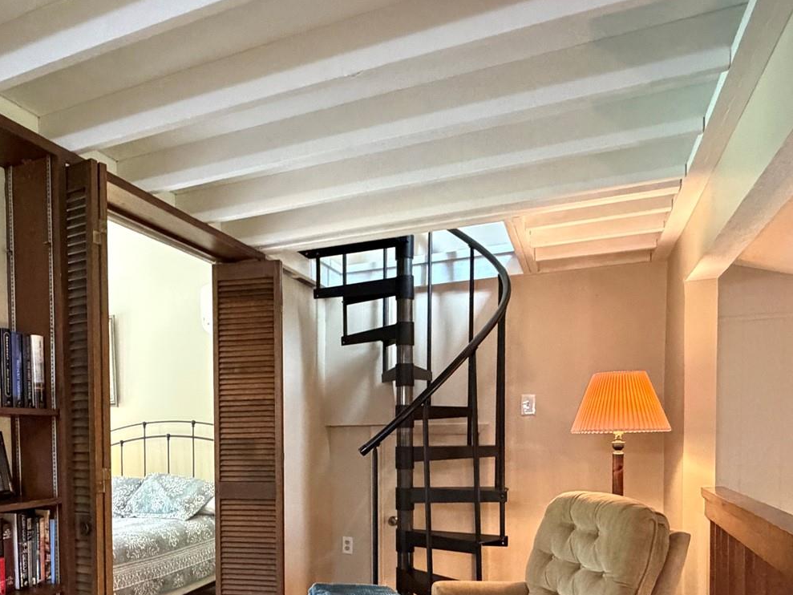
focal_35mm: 29
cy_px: 459
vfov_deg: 46.2
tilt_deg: -2.5
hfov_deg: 59.7
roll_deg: +1.1
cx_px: 241
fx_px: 664
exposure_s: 1/60
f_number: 2.2
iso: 1000
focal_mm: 2.22
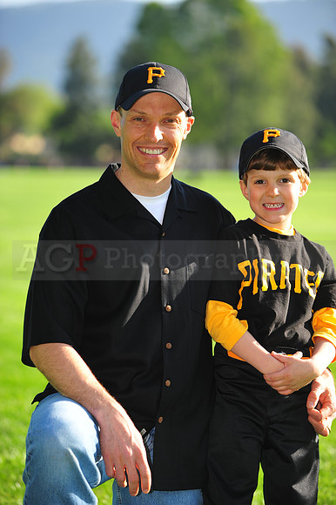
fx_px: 2313
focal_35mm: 165
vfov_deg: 12.5
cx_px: 168
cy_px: 252
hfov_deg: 8.3
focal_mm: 165
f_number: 4
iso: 200
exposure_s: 1/640
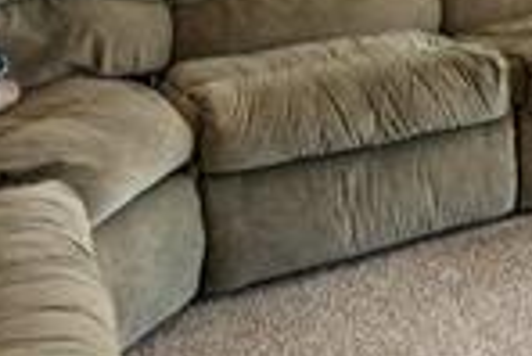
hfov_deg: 24.3
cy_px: -230
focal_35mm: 68
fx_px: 1006
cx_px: 758
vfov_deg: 17.3
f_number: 8
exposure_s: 1/40
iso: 400
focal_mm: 14
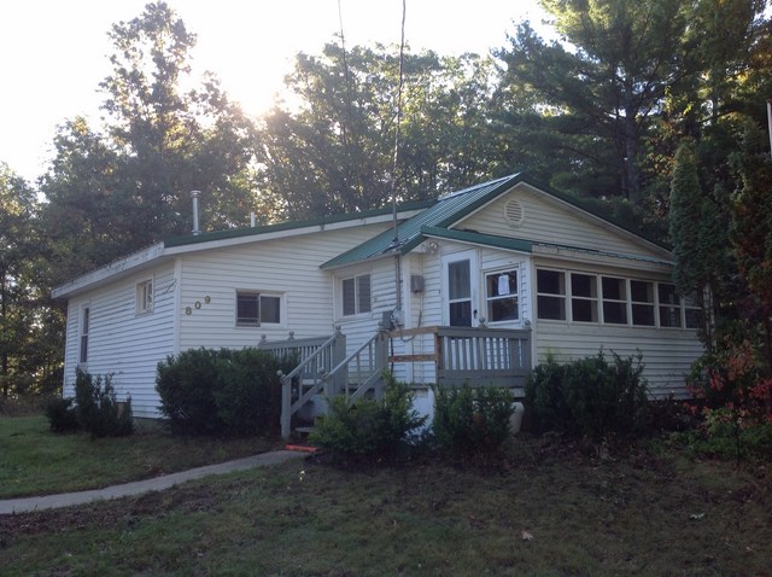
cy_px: 288
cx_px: 386
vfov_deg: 40.6
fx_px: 779
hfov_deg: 52.7
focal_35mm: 35
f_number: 2.4
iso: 50
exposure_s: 1/195
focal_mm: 4.28
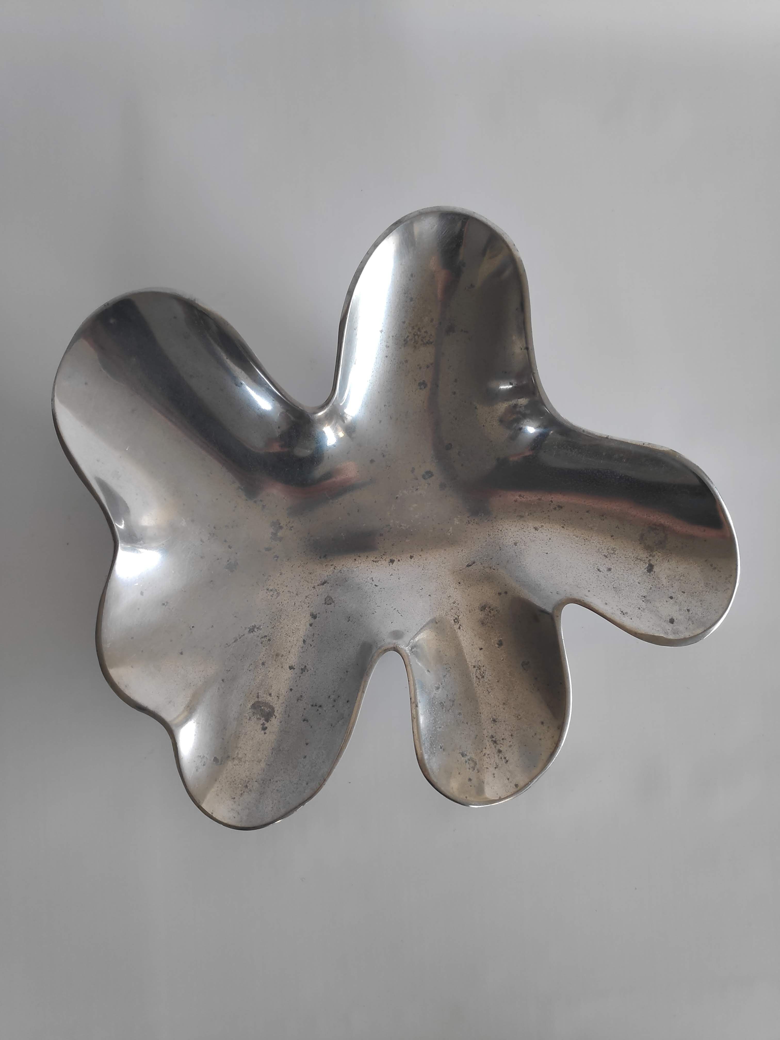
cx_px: 390
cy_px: 520
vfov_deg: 81.7
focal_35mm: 20
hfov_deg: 66.0
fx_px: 601
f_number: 1.9
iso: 295
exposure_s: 1/100
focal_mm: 3.94
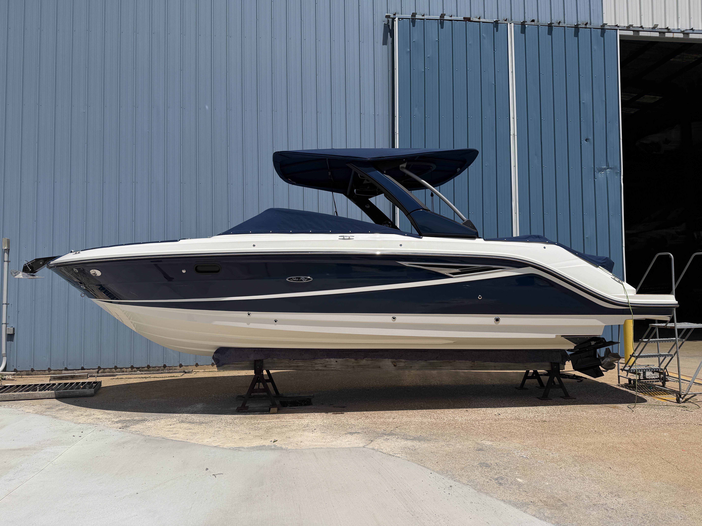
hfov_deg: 71.6
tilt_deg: +0.3
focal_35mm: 24
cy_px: 263
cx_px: 351
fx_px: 487
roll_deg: +1.7
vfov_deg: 56.8
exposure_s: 1/8130
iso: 80
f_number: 1.78
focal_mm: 6.76
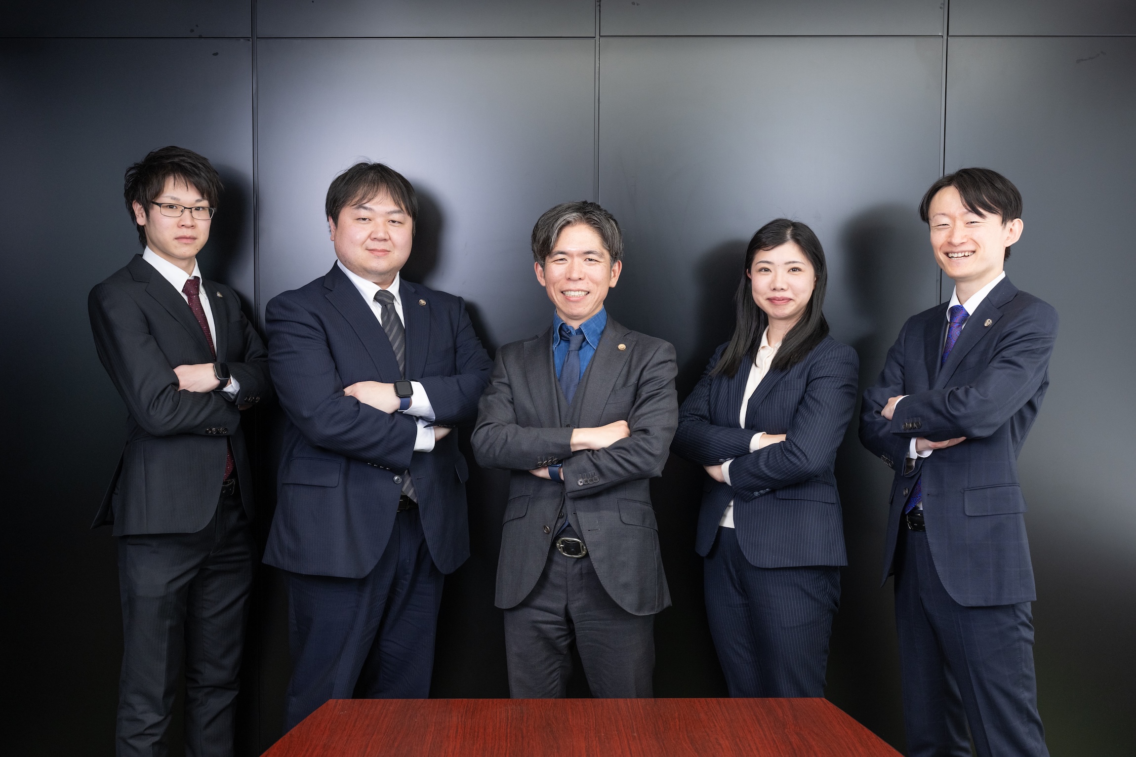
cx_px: 568
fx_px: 1104
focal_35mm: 35
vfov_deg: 37.8
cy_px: 378
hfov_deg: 54.4
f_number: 5
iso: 800
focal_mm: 35
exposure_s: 1/160
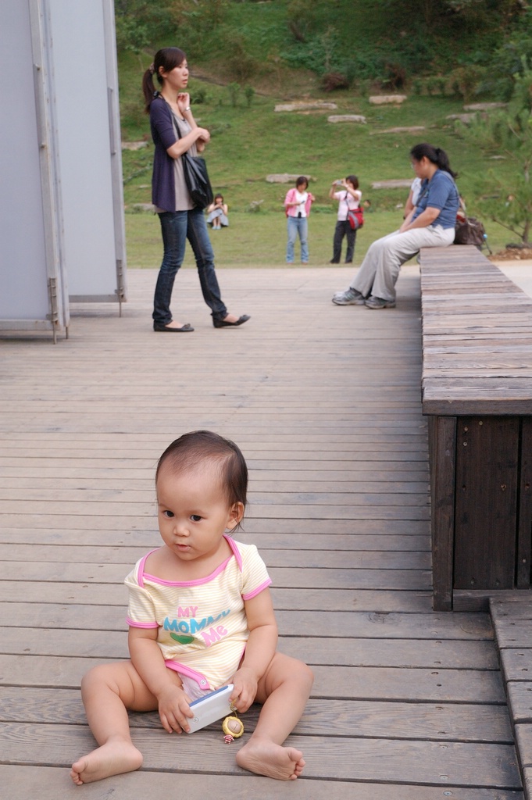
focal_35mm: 48
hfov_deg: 28.0
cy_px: 400
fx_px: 1066
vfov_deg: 41.1
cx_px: 266
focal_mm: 32
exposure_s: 1/200
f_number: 6.3
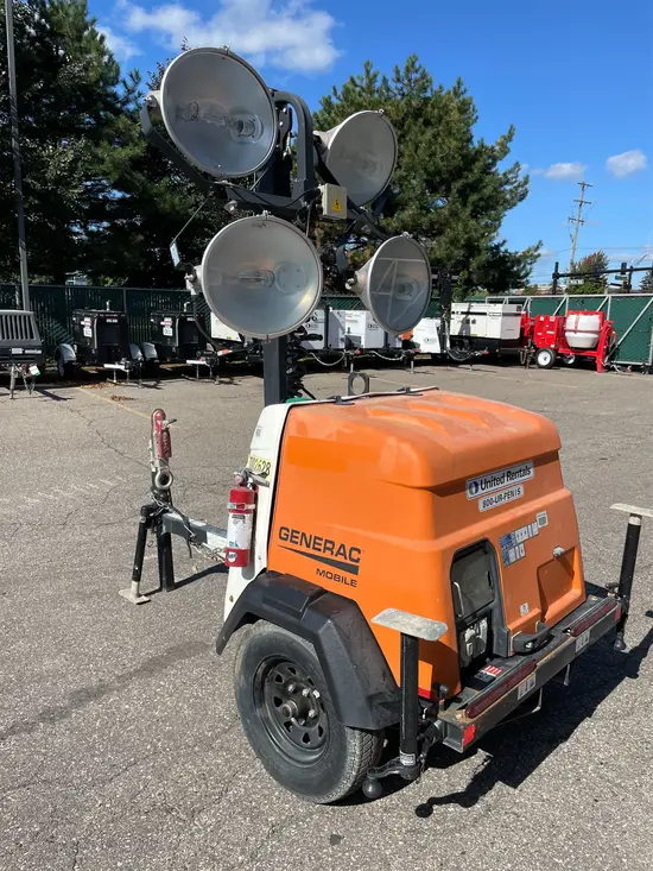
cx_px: 326
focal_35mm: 26
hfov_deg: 53.1
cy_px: 436
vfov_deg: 67.3
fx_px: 654
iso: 50
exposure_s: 1/5291
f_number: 1.6
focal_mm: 4.2
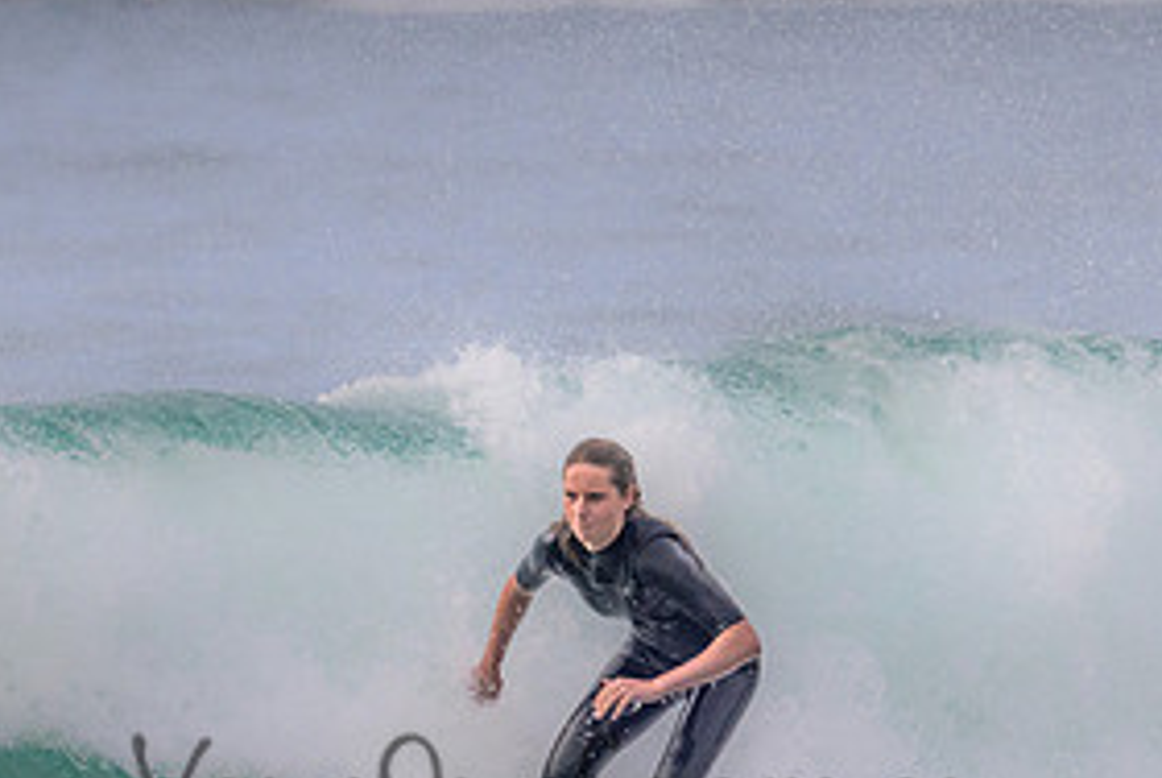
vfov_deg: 0.9
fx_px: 48304
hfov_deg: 1.4
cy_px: 685
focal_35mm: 1495
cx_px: 676
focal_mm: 660
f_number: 11
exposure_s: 1/2000
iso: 1400
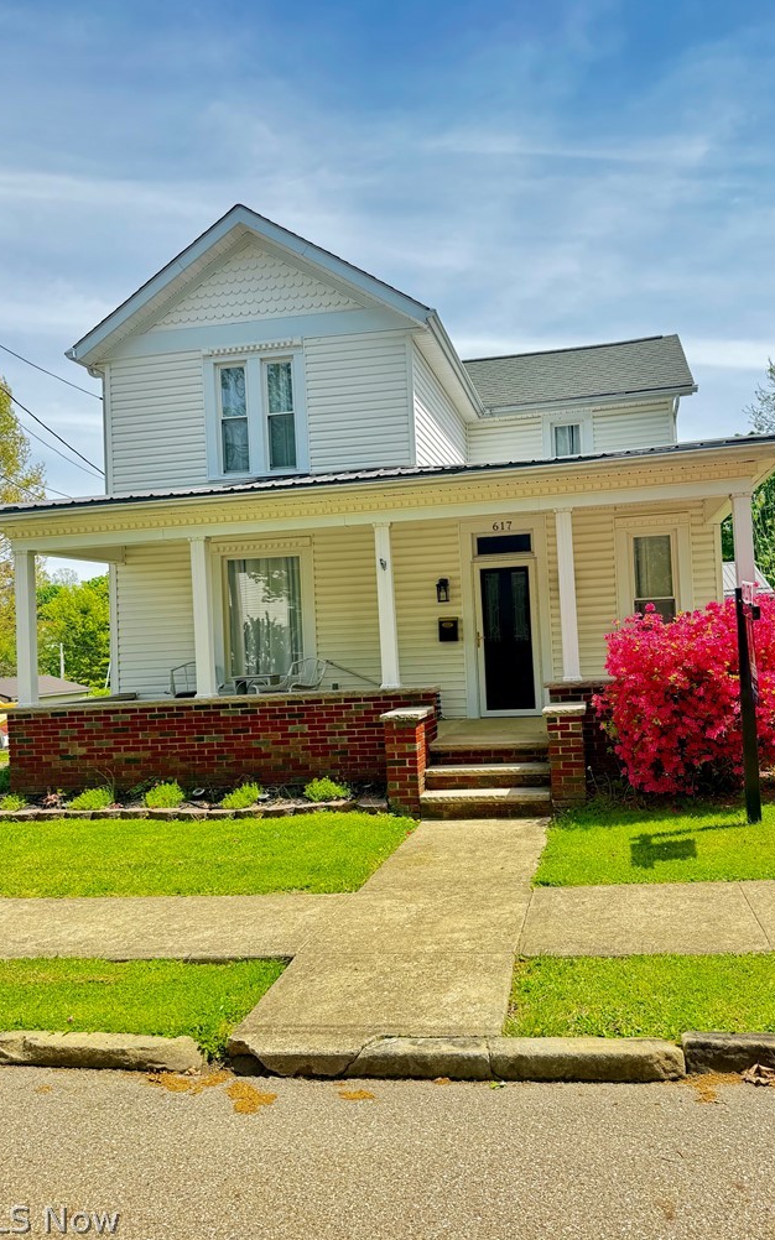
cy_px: 614
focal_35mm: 26
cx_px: 423
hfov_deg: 47.5
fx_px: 879
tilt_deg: +1.2
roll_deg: +4.1
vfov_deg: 70.4
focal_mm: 6.76
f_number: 1.78
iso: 80
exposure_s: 1/853
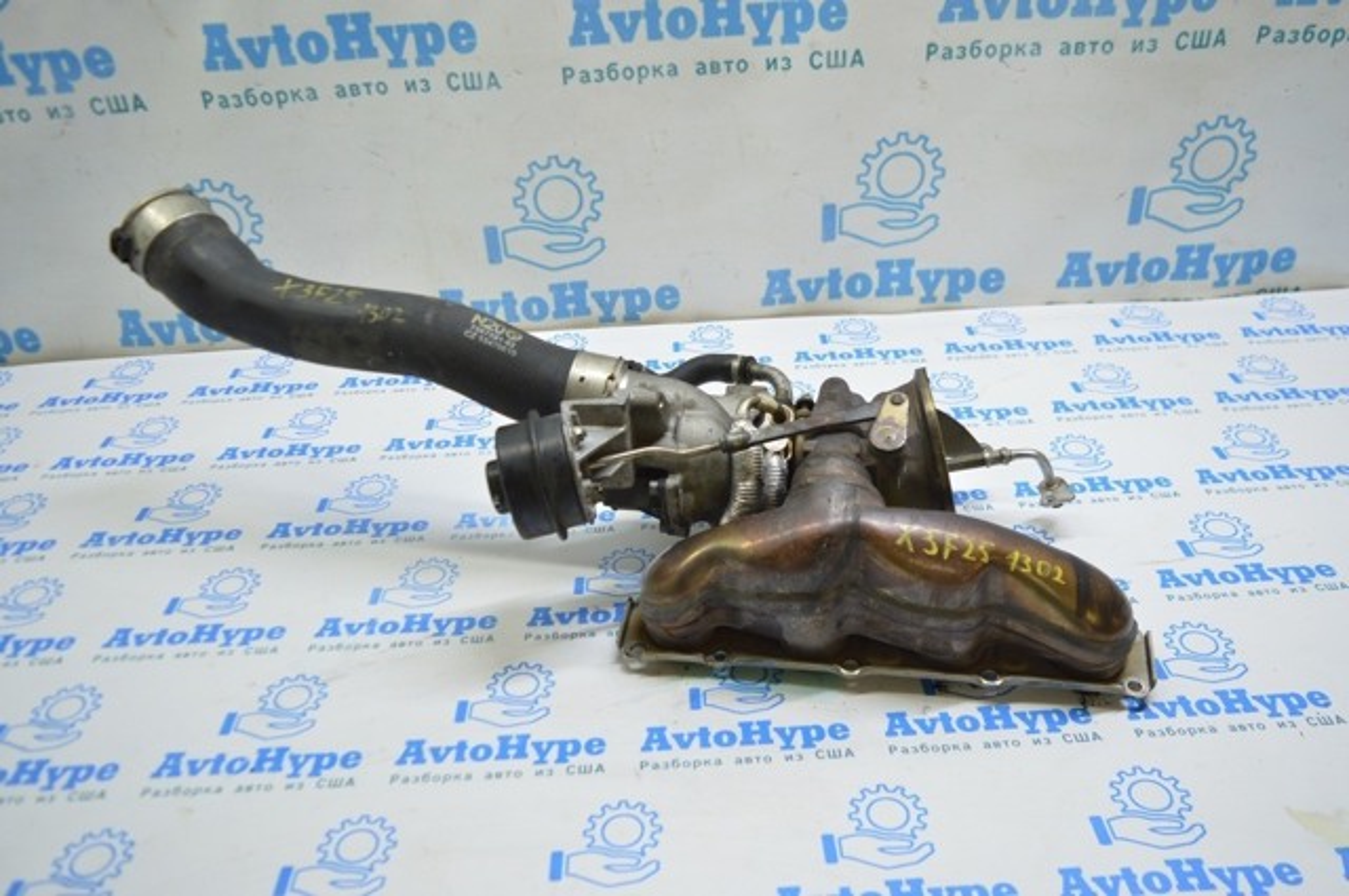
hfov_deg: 62.0
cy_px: 448
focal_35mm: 30
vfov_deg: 43.5
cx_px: 674
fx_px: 1123
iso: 400
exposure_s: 1/50
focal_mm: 20
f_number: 3.5
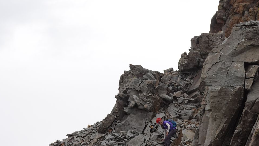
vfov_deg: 9.5
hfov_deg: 16.8
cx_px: 190
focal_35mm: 127
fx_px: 872
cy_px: 52
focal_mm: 21.12
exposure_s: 1/125
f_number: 4
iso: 100
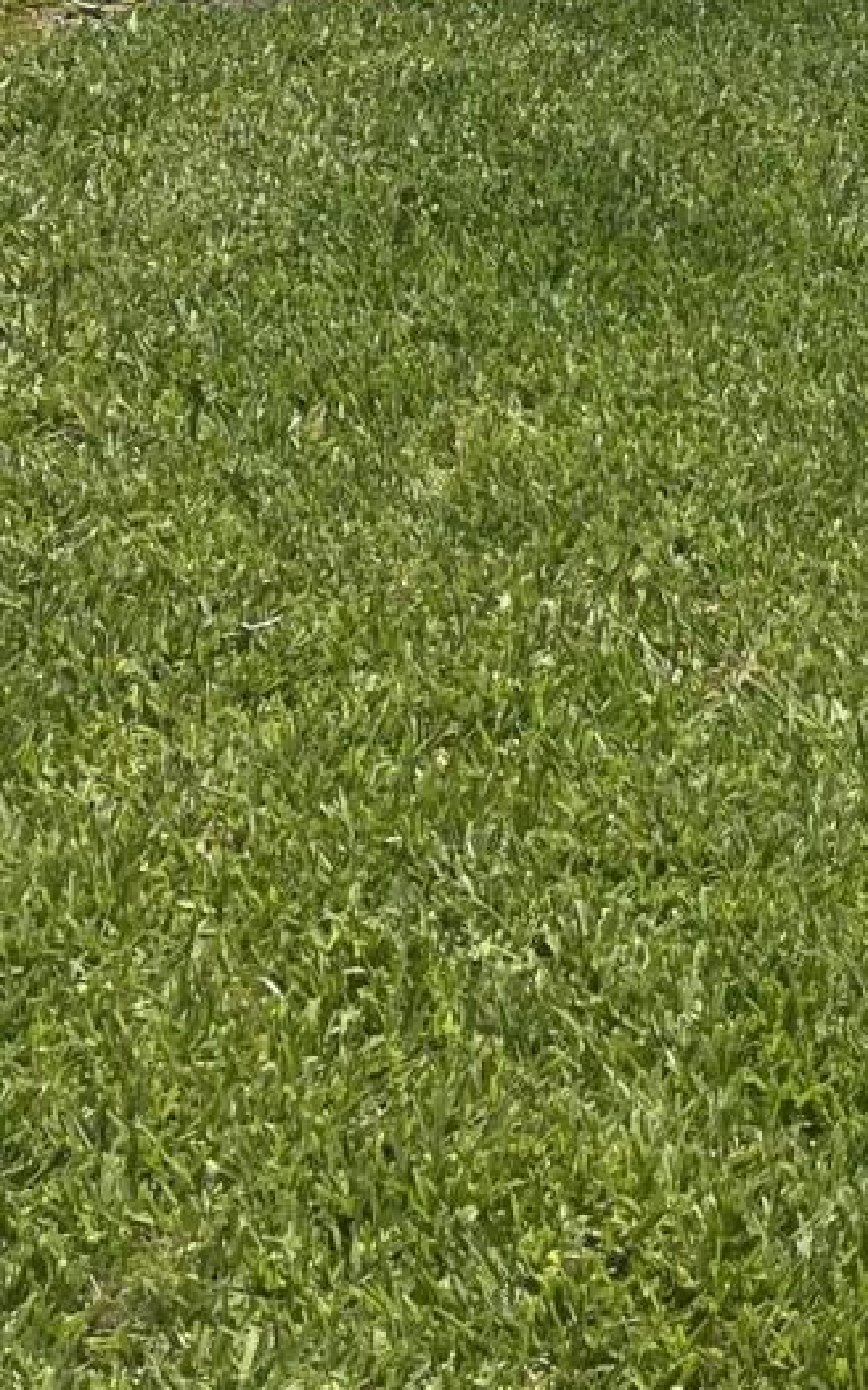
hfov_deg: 11.8
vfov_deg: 17.5
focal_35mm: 105
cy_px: -770
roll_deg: -3.1
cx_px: 1350
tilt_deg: -5.2
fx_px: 3975
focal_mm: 5.1
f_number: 1.6
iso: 50
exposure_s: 1/5076
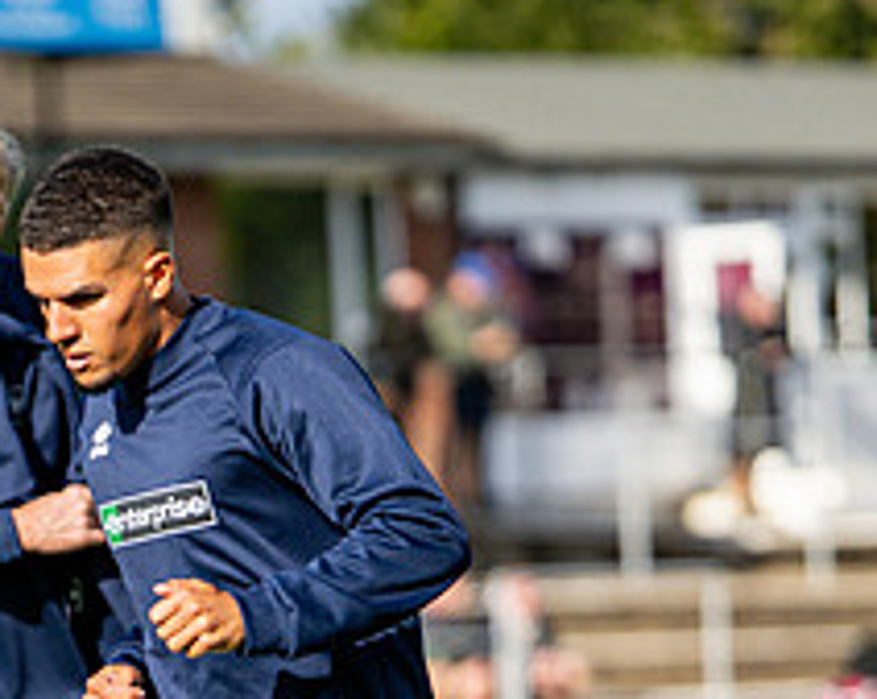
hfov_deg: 5.1
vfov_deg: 4.1
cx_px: 35
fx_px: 9850
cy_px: 769
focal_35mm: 380
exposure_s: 1/8000
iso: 100
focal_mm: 85
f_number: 1.4
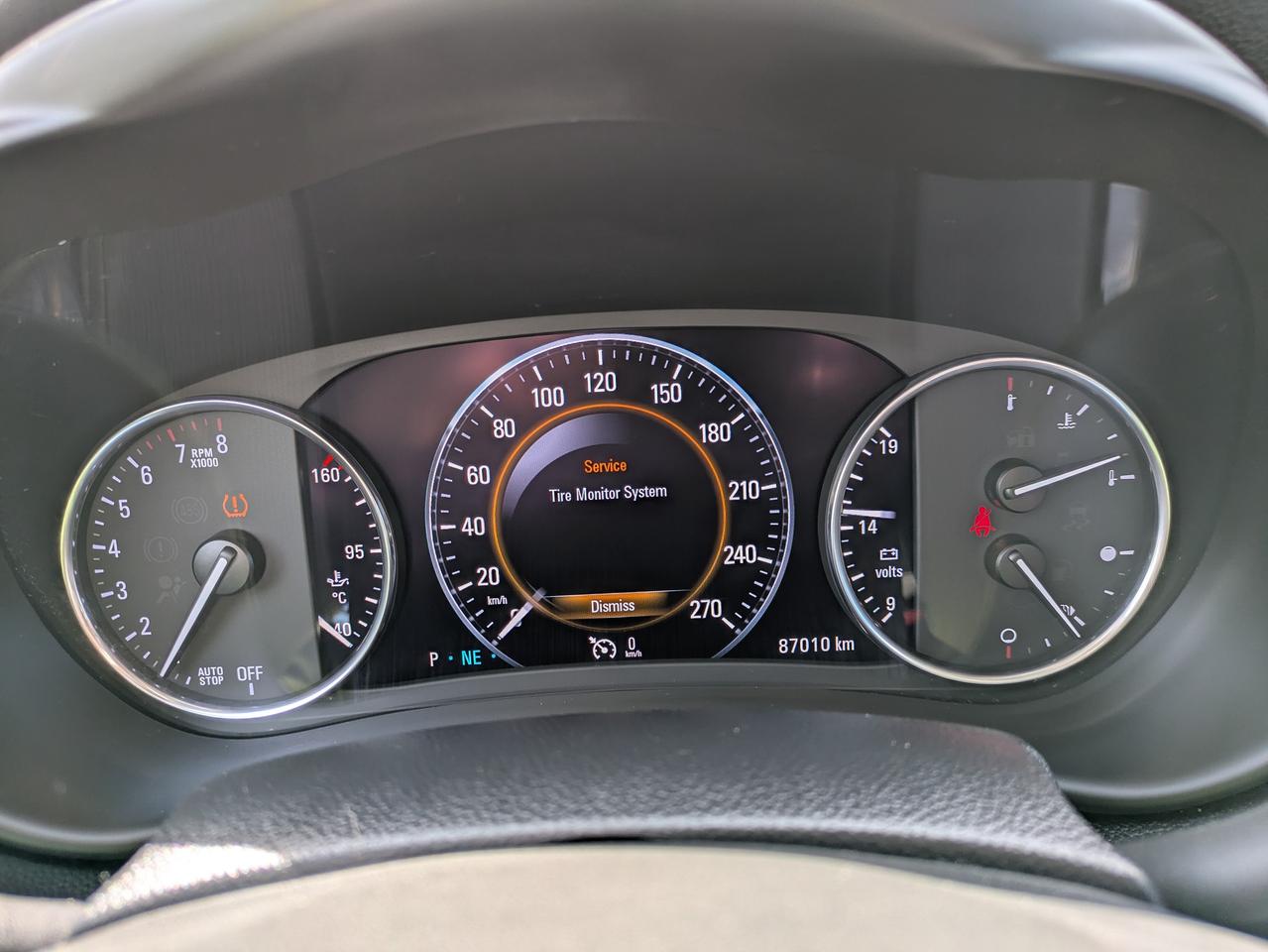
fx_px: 916
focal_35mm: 25
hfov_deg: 69.4
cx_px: 634
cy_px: 476
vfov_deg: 54.9
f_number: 1.89
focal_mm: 5.43
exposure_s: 1/100
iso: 44
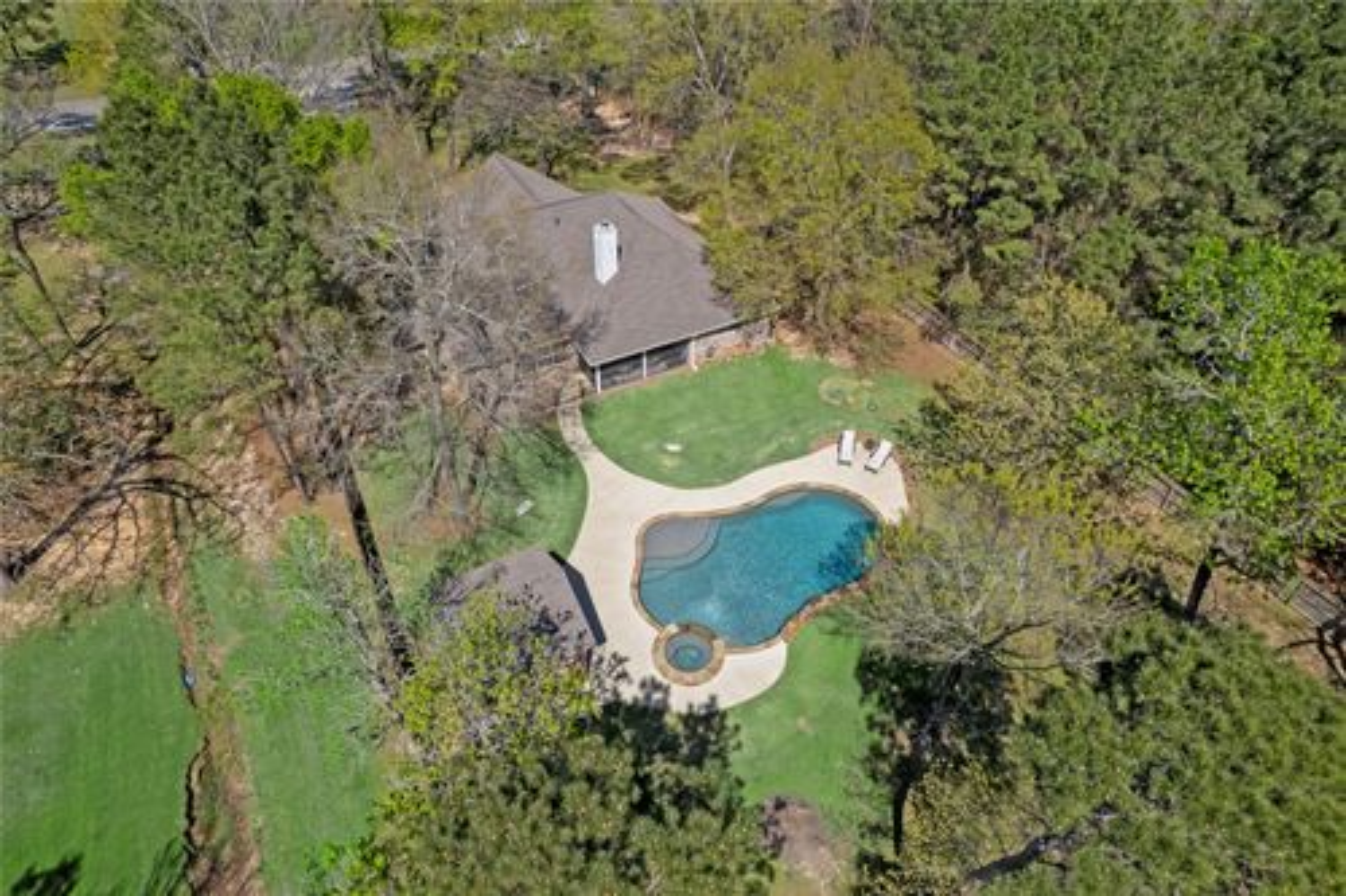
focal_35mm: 22
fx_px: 822
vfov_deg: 57.2
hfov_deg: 78.6
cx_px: 673
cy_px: 448
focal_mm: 8.38
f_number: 2.8
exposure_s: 1/200
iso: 100
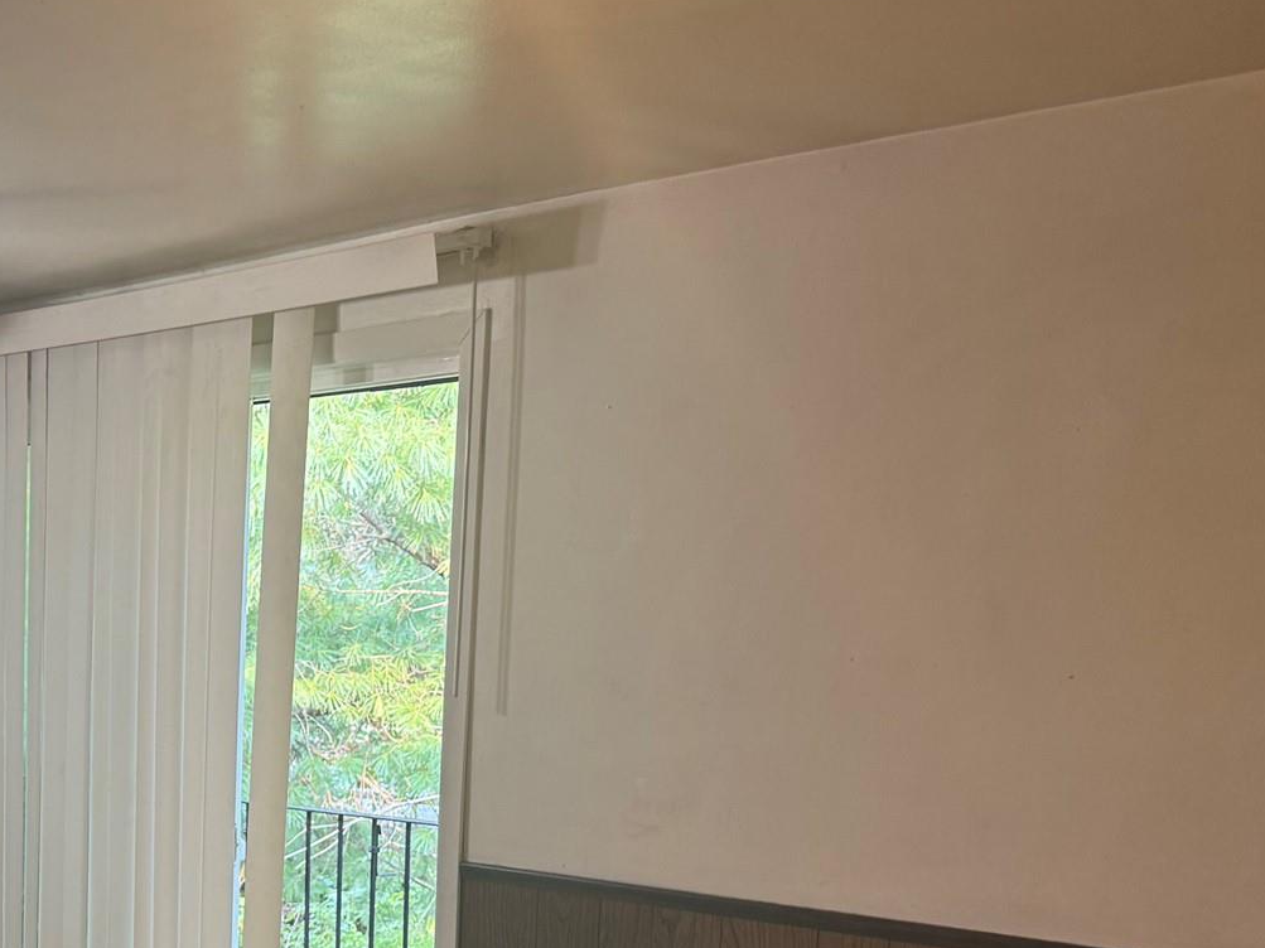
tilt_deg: -6.3
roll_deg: -0.5
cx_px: -8
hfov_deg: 35.2
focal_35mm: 49
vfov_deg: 28.8
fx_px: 1790
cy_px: 812
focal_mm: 6.76
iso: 160
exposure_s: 1/60
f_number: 1.78
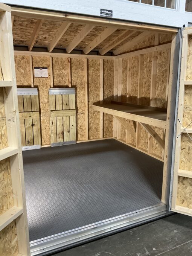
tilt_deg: -11.8
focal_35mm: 29
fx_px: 214
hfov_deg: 48.2
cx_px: 96
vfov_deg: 61.7
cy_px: 128
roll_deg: +0.0
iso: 250
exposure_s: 1/60
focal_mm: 3
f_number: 1.8
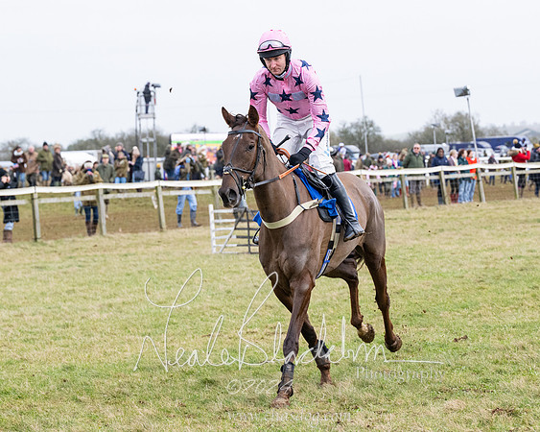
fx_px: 2014
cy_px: 226
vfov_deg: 12.2
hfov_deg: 15.3
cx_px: 321
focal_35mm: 126
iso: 800
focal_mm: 70
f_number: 4
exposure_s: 1/1600
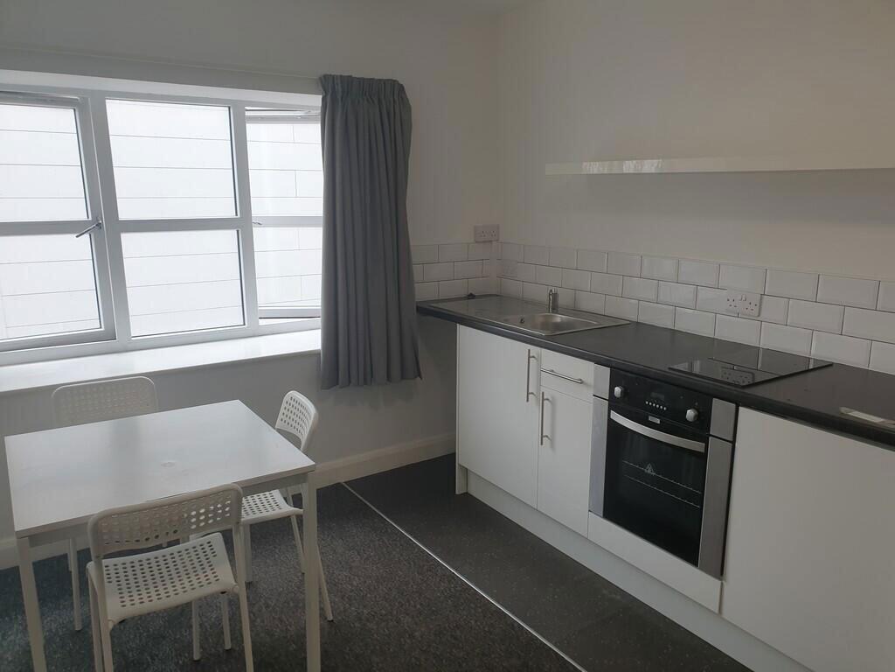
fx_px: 672
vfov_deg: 53.1
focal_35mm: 26
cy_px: 336
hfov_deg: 67.3
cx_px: 448
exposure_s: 1/50
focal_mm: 4.3
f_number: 2.4
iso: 50
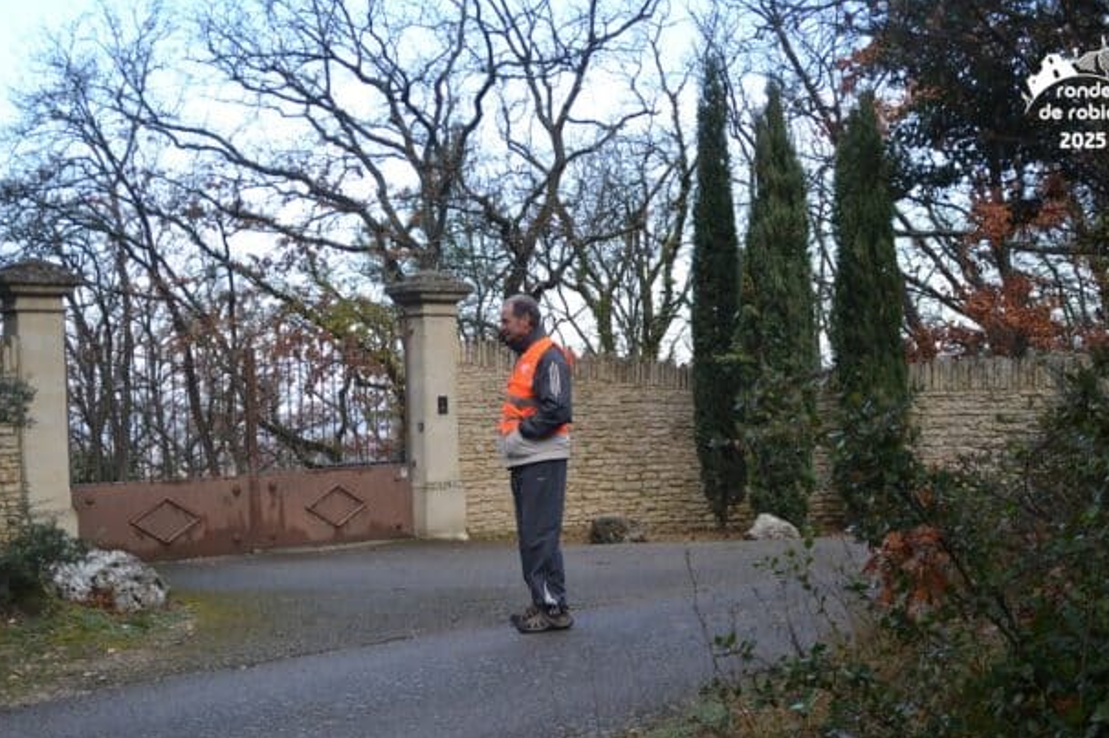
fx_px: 1467
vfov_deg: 28.2
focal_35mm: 48
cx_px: 478
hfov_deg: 41.3
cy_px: 452
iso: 400
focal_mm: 25
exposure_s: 1/800
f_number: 3.8
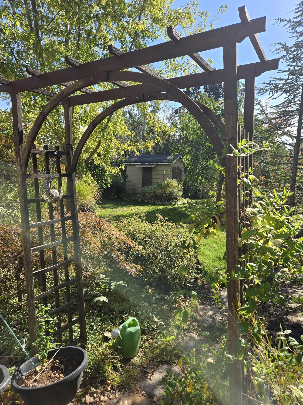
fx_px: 268
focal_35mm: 23
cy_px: 202
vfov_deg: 73.9
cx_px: 152
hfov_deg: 58.9
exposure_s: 1/1269
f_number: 1.8
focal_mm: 5.4
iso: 25
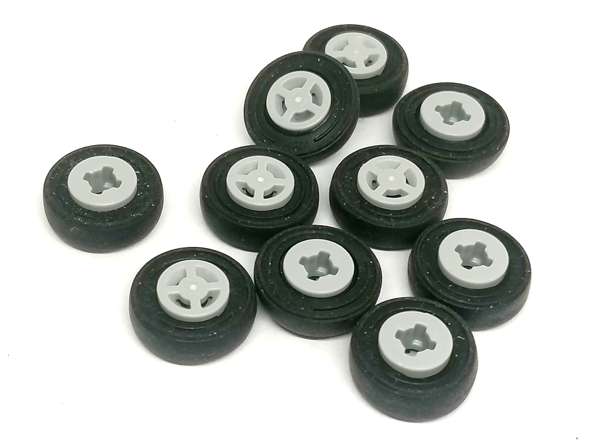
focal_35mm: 89
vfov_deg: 16.6
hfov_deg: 22.0
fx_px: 1514
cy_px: 221
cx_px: 294
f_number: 1.8
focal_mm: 4.75
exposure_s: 1/100
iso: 64
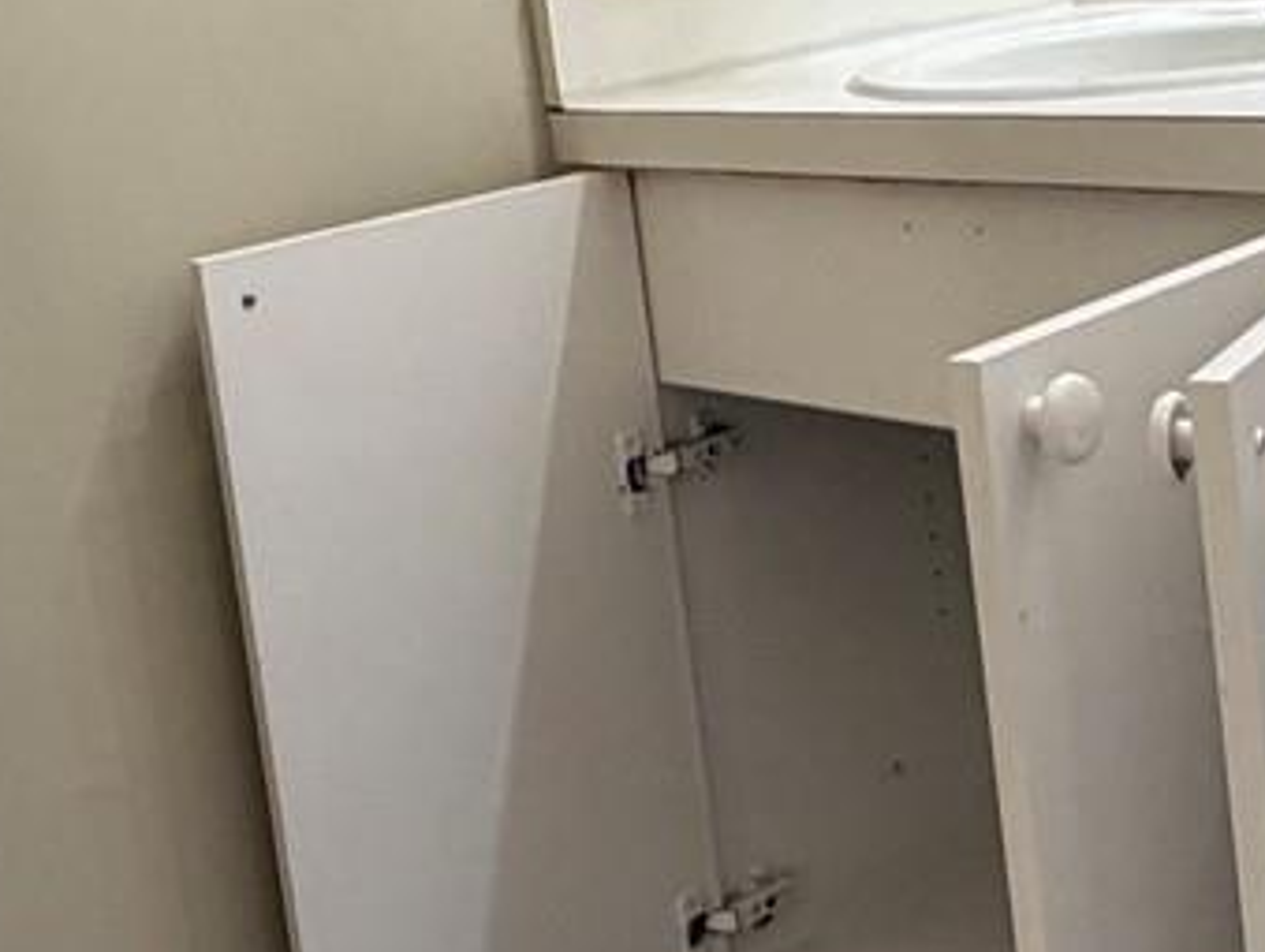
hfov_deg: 29.3
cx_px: 720
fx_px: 2414
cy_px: 67
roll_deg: +7.9
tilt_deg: -3.0
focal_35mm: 66
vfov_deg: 21.7
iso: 250
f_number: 2.2
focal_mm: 2.22
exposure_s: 1/60
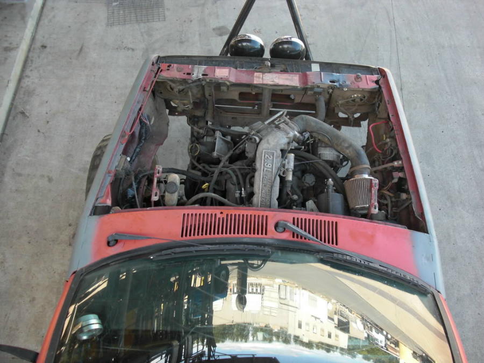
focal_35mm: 36
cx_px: 242
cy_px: 182
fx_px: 503
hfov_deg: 51.4
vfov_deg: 39.7
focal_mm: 6.3
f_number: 2.8
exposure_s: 1/100
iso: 100
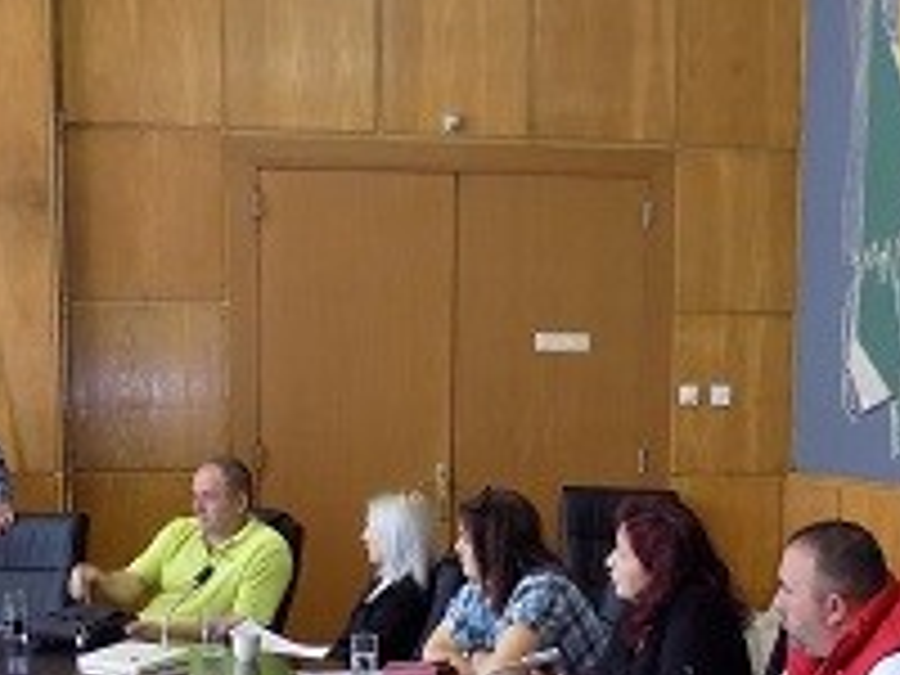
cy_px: 756
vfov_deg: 19.5
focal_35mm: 72
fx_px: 1872
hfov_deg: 27.0
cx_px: 477
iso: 280
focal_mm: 4.3
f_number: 3.1
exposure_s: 1/30
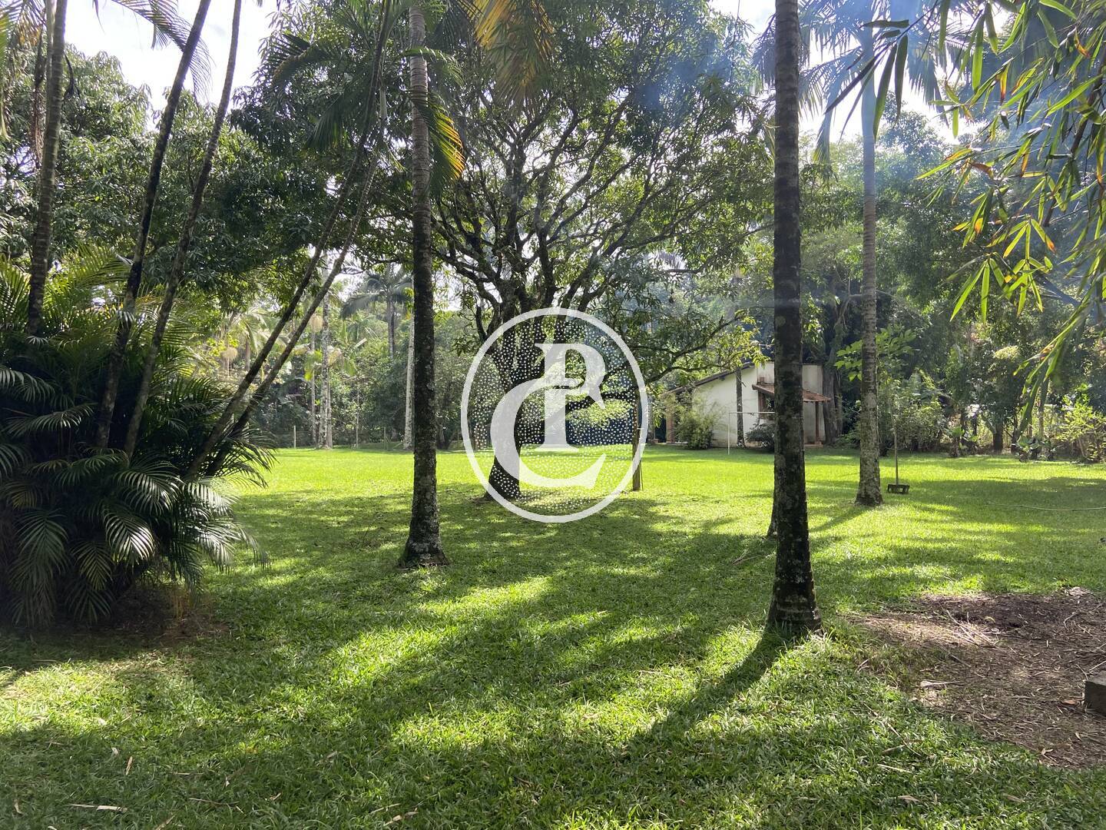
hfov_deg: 67.3
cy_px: 415
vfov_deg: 53.1
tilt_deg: +3.7
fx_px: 831
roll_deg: -1.8
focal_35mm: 26
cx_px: 553
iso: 32
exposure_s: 1/411
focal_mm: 4.25
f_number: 1.8
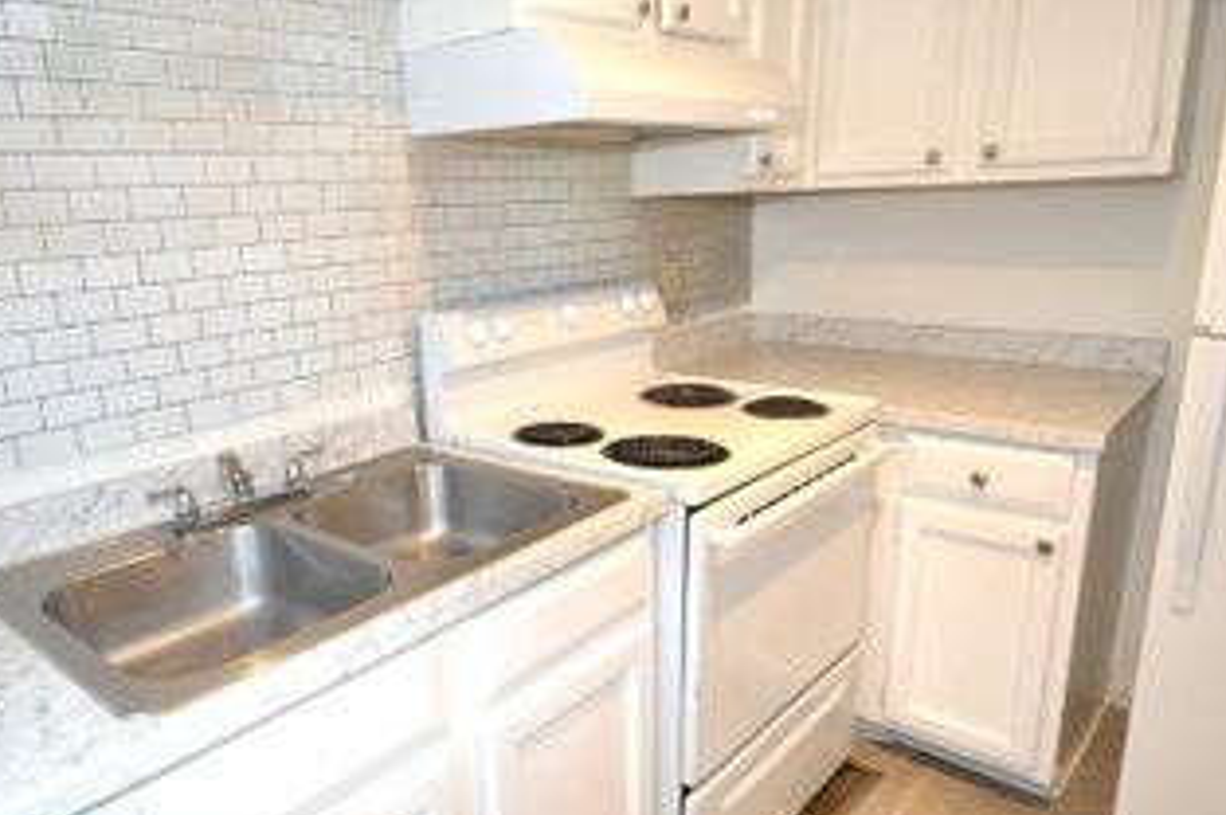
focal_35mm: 24
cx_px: 513
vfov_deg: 53.0
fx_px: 816
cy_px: 429
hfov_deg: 73.3
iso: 450
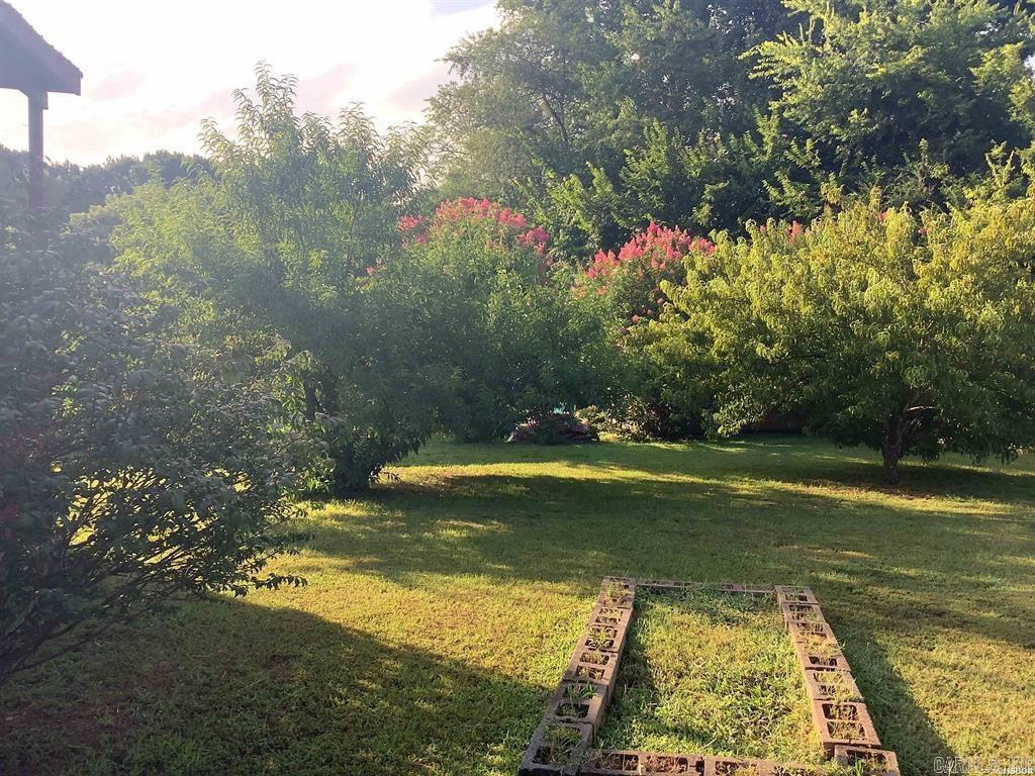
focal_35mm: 31
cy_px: 388
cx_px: 518
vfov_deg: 45.4
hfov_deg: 58.4
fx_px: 927
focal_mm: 3.3
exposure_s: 1/191
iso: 25
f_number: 2.4
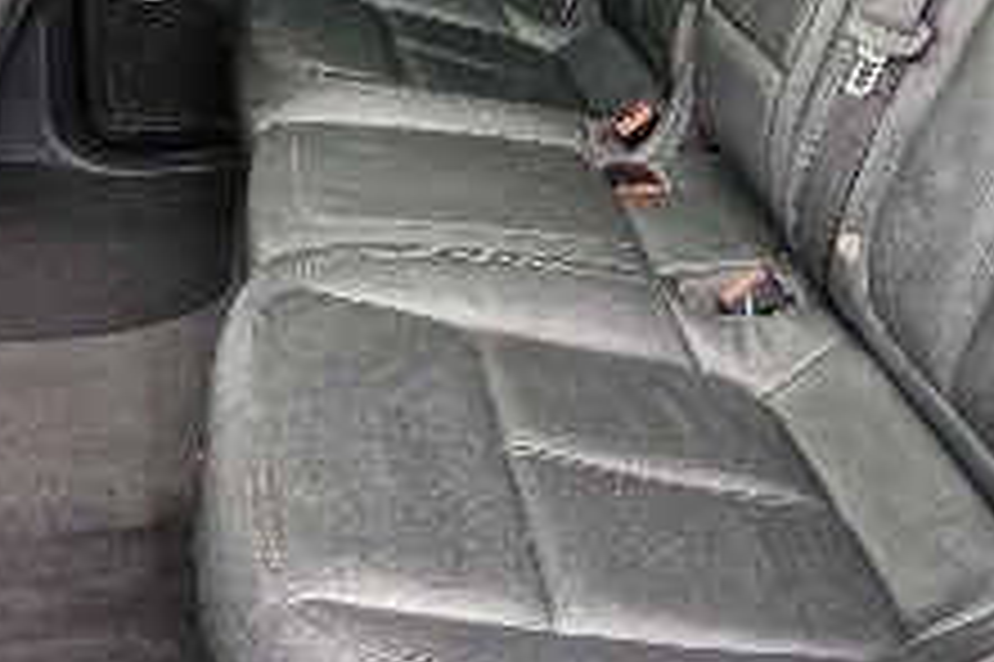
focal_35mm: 45
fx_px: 1242
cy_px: 81
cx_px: 576
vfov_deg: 28.8
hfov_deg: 43.5
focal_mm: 5.54
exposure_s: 1/100
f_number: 1.8
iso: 640
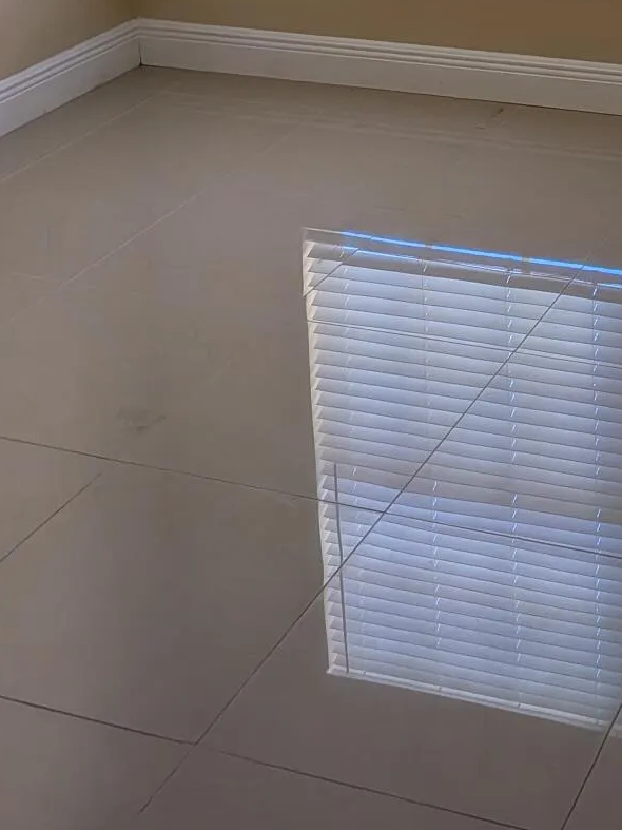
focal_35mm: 61
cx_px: 743
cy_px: -123
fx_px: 1462
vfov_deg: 28.3
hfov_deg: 22.2
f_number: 1.7
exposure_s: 1/138
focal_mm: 4.53
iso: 29
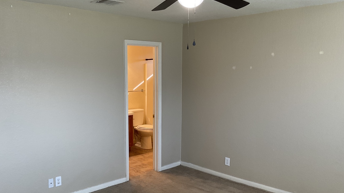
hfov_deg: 56.5
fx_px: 319
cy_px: 108
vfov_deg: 33.7
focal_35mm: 35
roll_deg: -0.4
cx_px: 154
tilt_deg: -6.9
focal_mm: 3
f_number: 1.8
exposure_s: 1/60
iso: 80
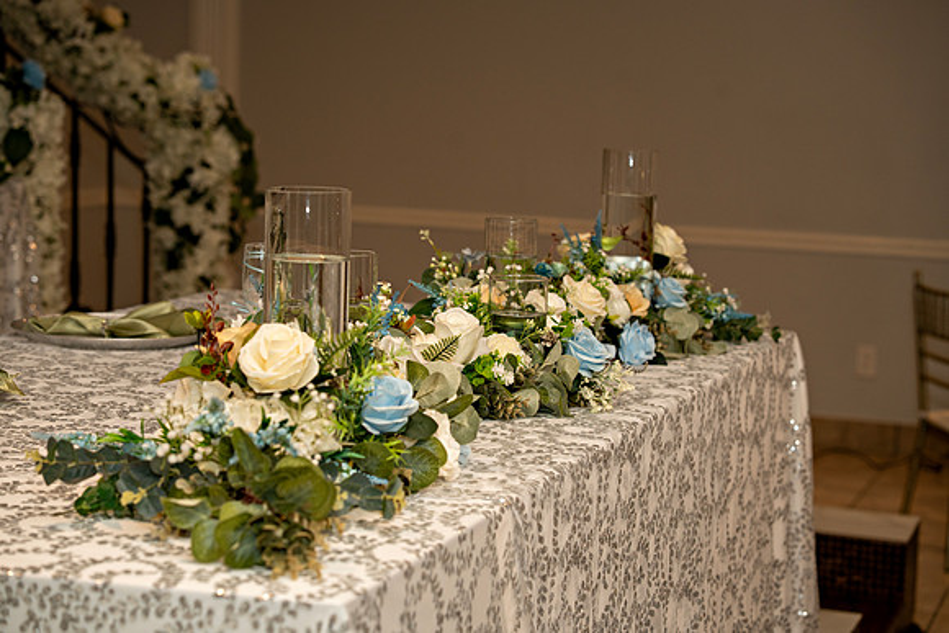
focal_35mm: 85
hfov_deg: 23.9
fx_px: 2241
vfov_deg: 16.1
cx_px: 474
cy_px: 316
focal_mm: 85
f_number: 4.5
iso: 640
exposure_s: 1/160
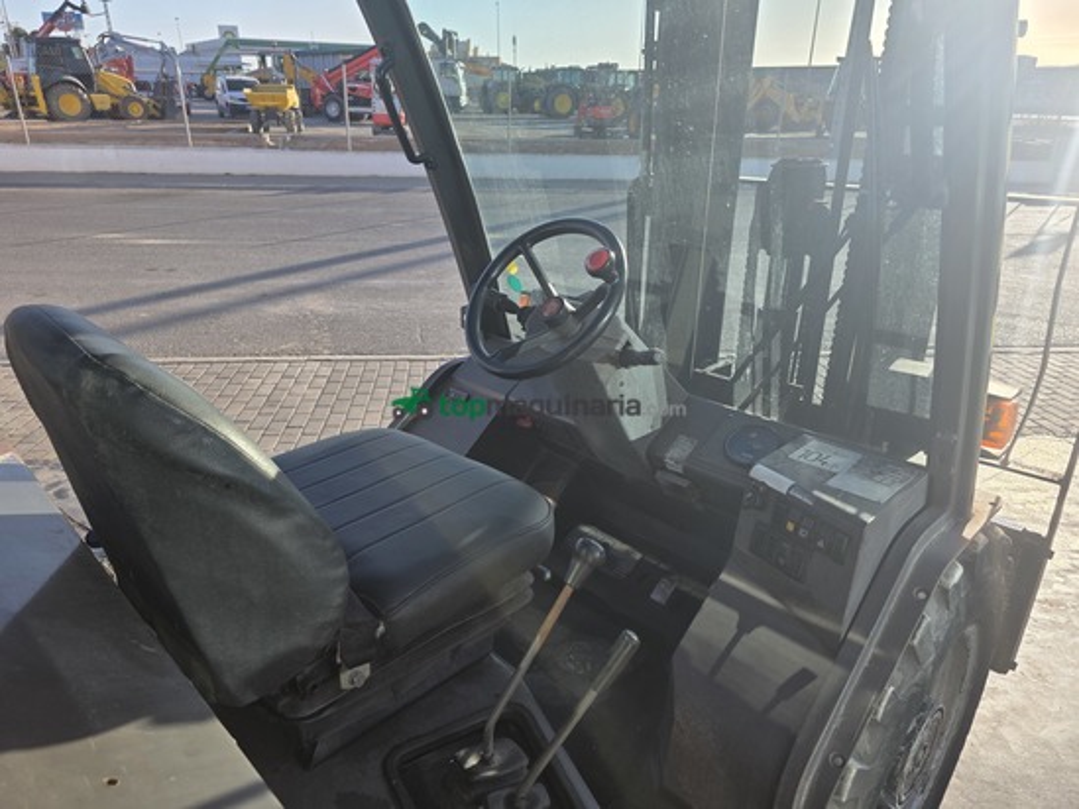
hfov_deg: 73.9
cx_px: 540
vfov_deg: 58.9
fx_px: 717
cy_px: 404
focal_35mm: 23
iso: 80
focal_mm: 6.3
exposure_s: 1/3483
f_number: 1.7
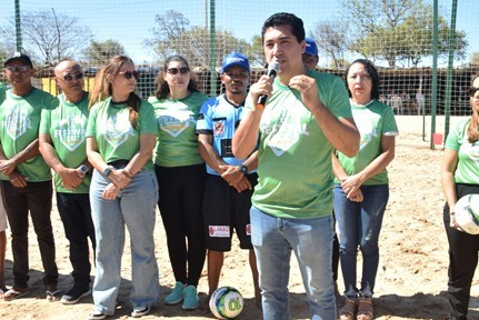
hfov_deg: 41.9
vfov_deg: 28.7
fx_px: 622
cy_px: 201
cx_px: 286
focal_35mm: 47
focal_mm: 21
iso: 100
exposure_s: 1/80
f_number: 11
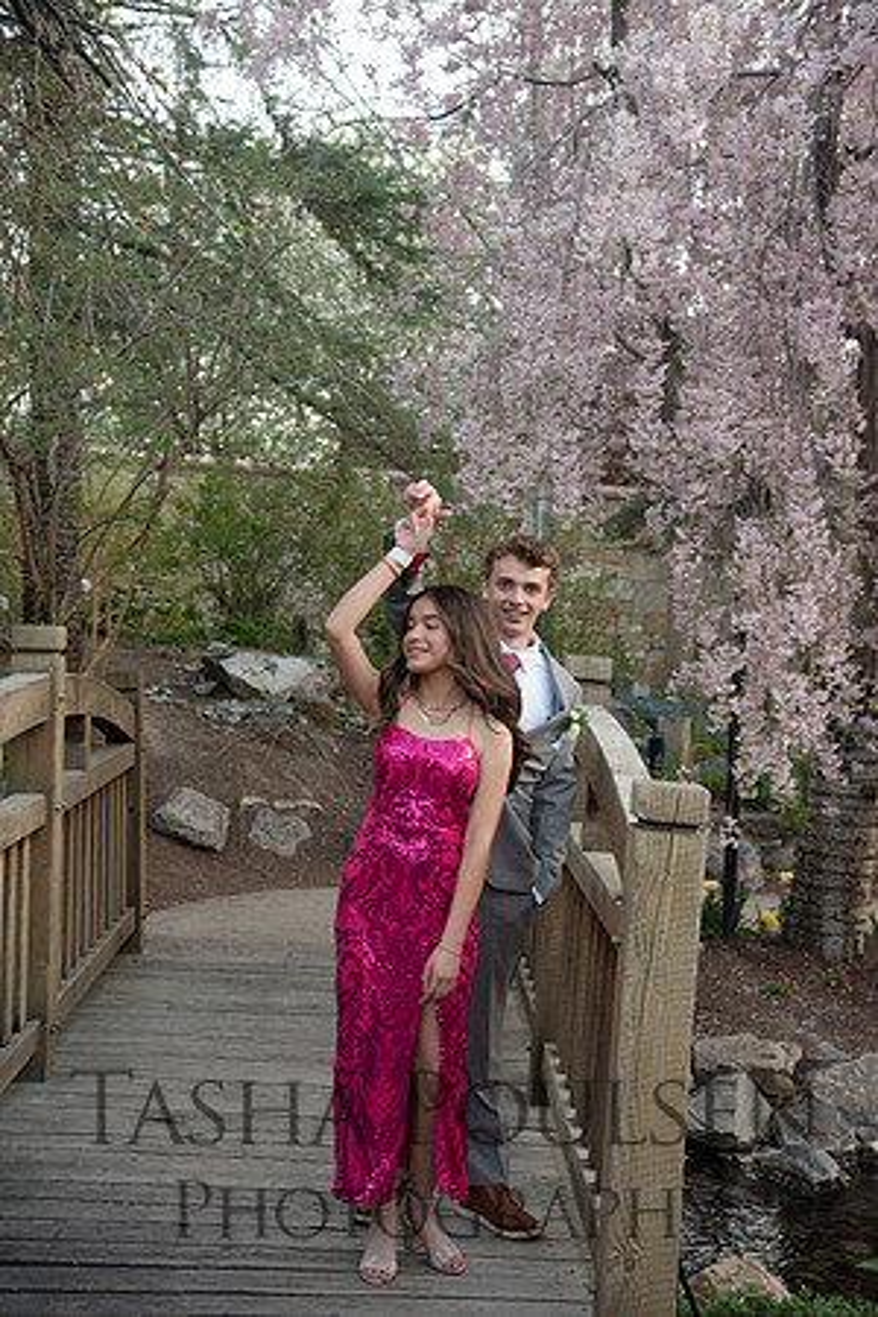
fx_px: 1902
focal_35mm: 52
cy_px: 658
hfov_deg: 26.0
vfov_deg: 38.2
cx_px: 439
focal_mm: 52
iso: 800
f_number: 5.6
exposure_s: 1/125
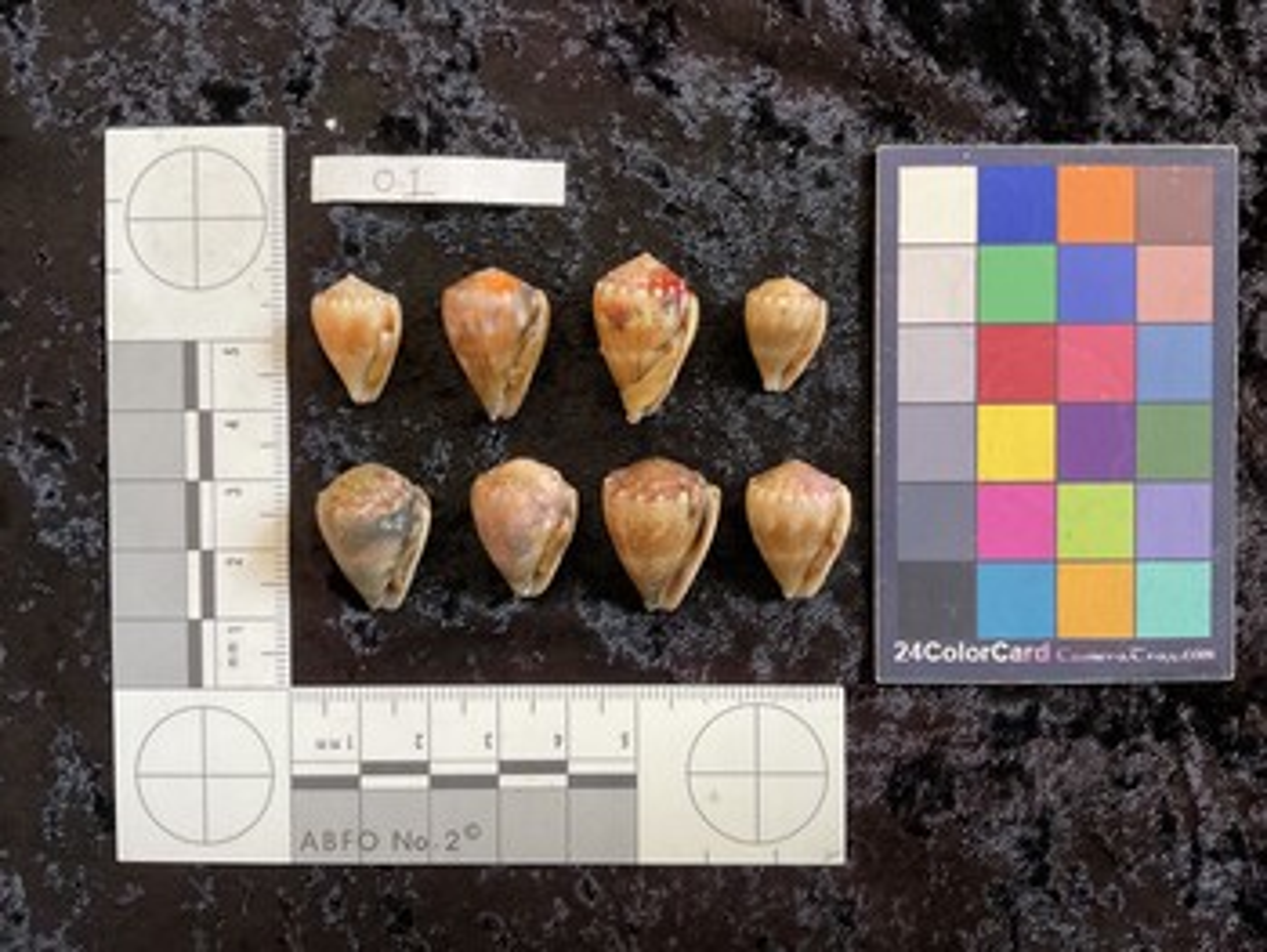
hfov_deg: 61.6
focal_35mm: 29
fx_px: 1062
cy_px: 476
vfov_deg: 48.3
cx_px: 634
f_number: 1.8
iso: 100
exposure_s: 1/60
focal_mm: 3
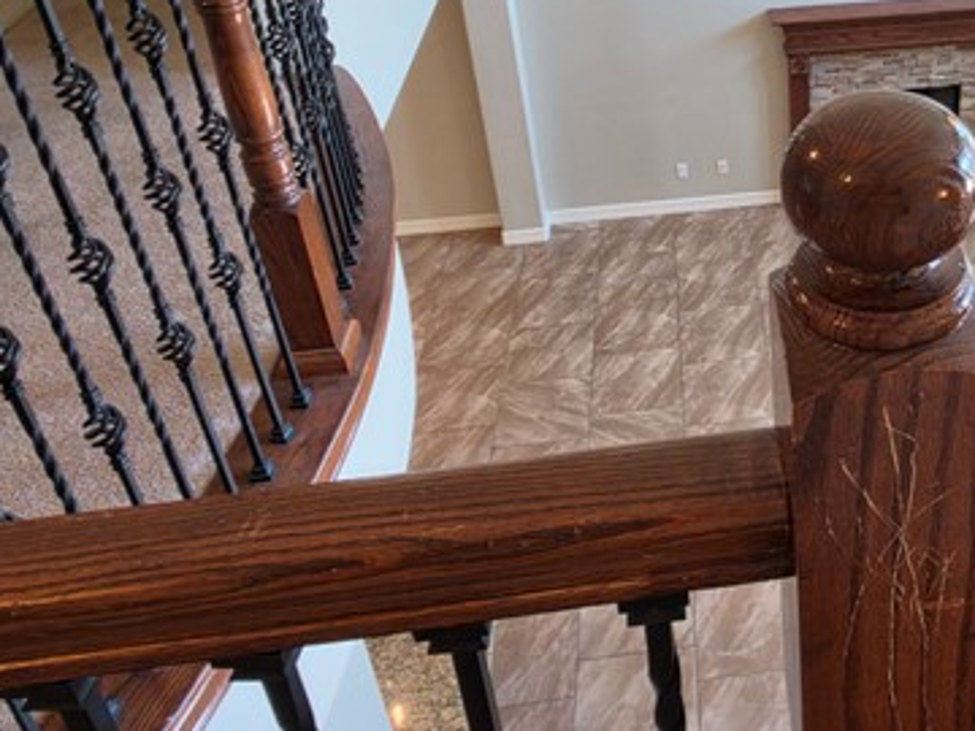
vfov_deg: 37.2
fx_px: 1042
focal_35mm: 37
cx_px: 812
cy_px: 135
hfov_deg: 46.8
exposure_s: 1/120
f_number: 1.9
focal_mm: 2.2
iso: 160
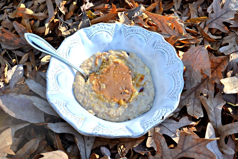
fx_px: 258
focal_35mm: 39
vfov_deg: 34.2
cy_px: 80
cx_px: 119
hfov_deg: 49.6
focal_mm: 26
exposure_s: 1/125
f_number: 5.6
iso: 400
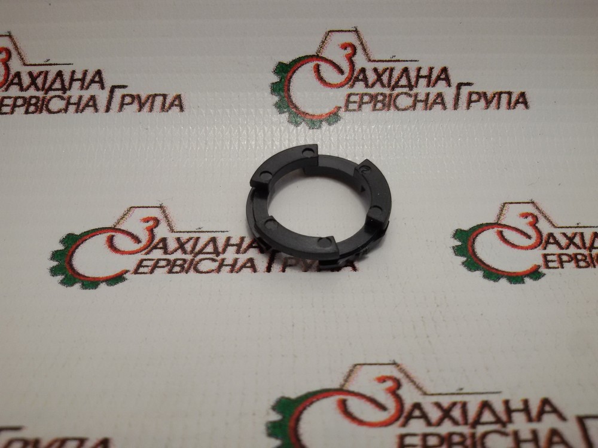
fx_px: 536
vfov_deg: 45.4
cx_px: 299
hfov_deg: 58.4
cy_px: 224
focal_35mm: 31
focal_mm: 2.93
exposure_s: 1/120
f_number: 2.4
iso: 50
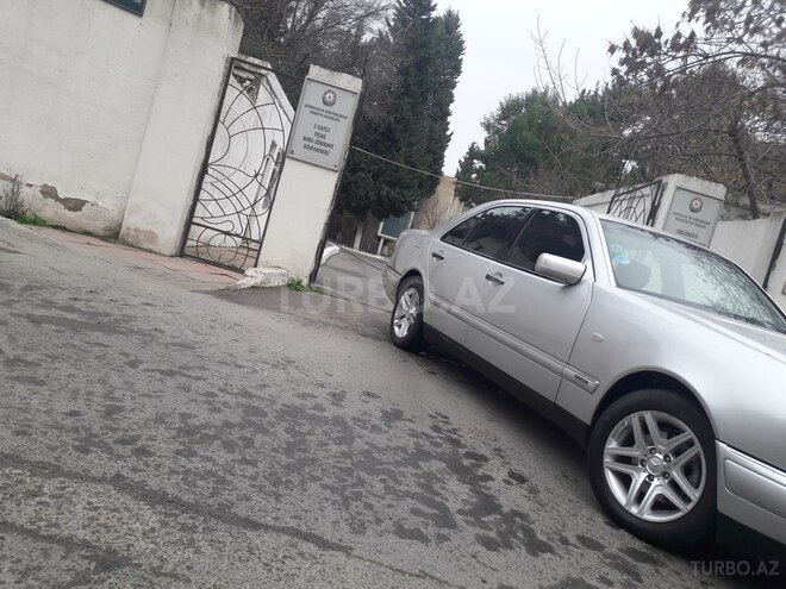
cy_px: 294
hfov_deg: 63.4
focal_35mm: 28
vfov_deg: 49.7
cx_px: 393
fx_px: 636
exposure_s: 1/240
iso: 40
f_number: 1.9
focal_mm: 3.7
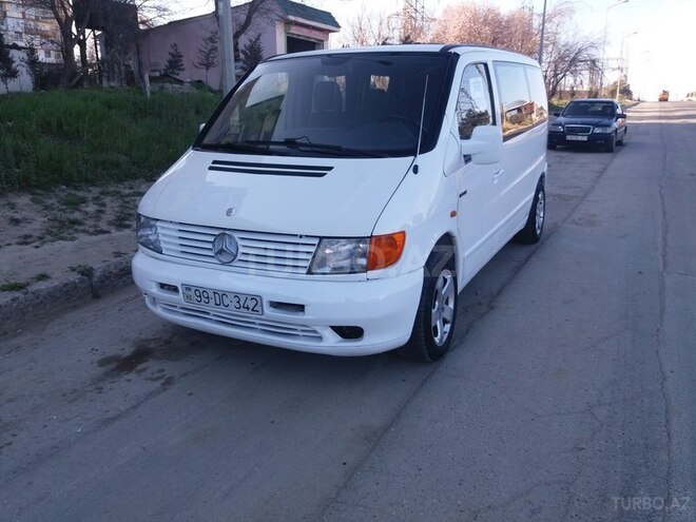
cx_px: 348
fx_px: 563
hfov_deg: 63.4
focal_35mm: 28
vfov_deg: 49.7
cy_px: 261
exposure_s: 1/420
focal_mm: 3.7
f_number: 1.9
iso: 64
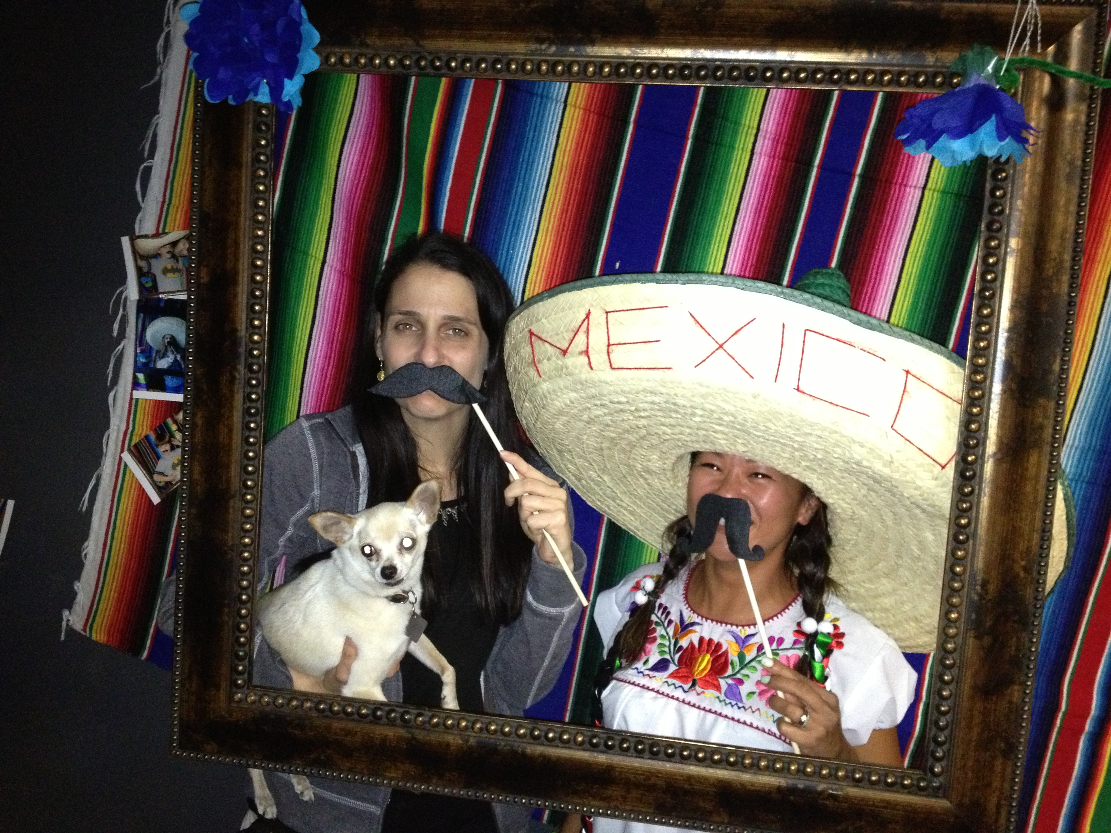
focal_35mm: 35
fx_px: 1123
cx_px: 556
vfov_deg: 40.7
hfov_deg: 52.6
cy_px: 416
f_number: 2.4
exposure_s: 1/16
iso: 500
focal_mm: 4.28
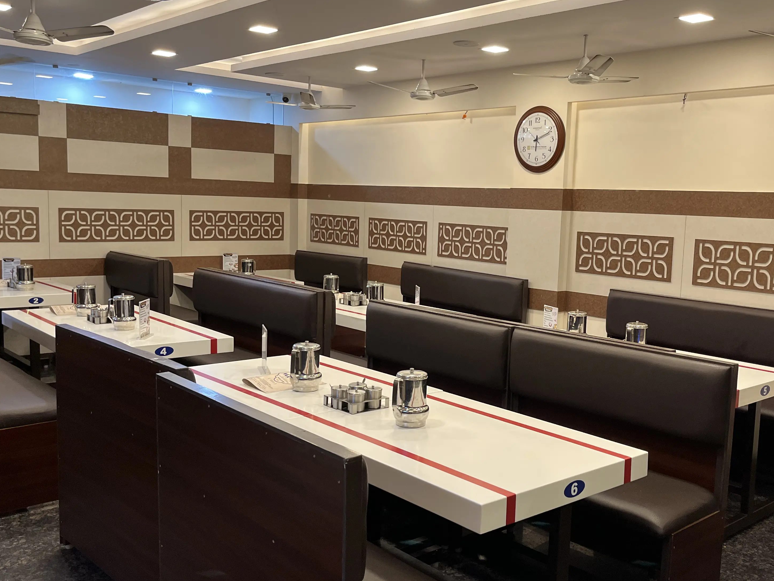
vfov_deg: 39.7
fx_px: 805
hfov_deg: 51.2
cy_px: 288
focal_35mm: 36
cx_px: 443
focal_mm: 5.1
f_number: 1.6
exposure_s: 1/100
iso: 125
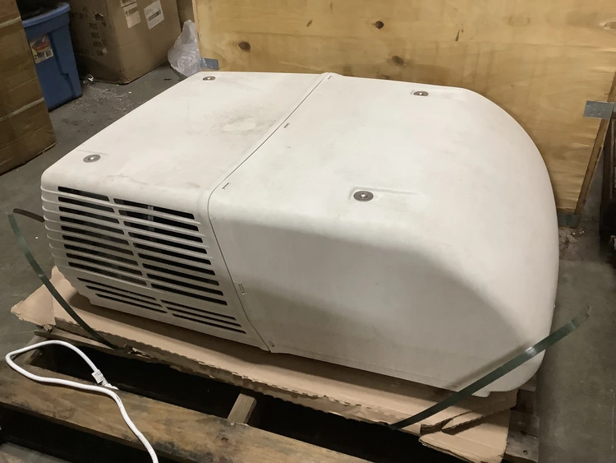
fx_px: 552
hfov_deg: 58.3
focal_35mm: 31
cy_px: 232
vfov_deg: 45.5
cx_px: 308
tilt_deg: -36.2
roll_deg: +2.4
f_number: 2.4
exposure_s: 1/40
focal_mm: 3.3
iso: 250
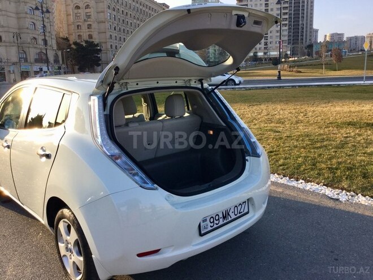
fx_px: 334
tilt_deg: -10.9
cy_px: 140
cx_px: 186
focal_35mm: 31
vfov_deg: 45.4
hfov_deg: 58.4
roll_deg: +1.2
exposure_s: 1/399
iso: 25
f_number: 2.4
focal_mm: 3.3
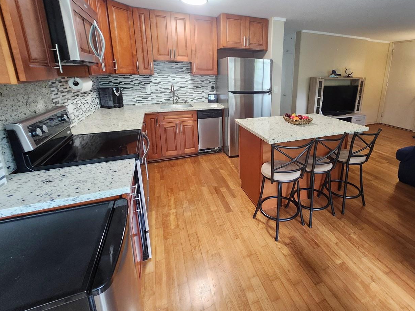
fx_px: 204
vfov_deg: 74.1
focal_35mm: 17
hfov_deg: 89.6
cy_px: 128
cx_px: 253
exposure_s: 1/30
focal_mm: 1.74
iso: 400
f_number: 2.2
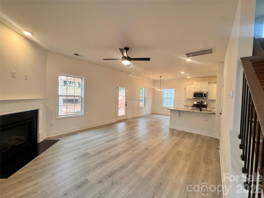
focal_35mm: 14
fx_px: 107
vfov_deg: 85.7
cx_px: 132
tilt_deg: -1.8
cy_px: 99
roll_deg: -2.1
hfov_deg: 102.1
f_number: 2.2
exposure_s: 1/120
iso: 100
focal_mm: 2.22
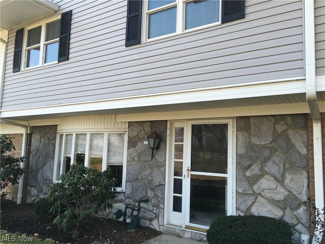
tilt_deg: +8.3
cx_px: 162
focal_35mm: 29
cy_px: 122
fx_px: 272
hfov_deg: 61.7
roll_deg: -0.5
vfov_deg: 48.2
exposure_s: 1/221
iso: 25
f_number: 2.2
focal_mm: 4.15
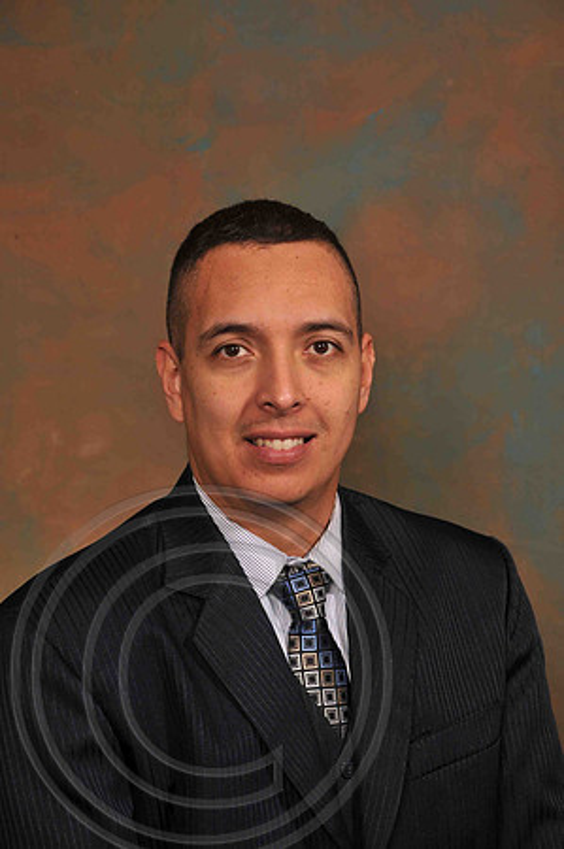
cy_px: 424
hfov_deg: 12.2
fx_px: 2650
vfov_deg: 18.2
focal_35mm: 112
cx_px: 282
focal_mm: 75
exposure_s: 1/60
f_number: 6.3
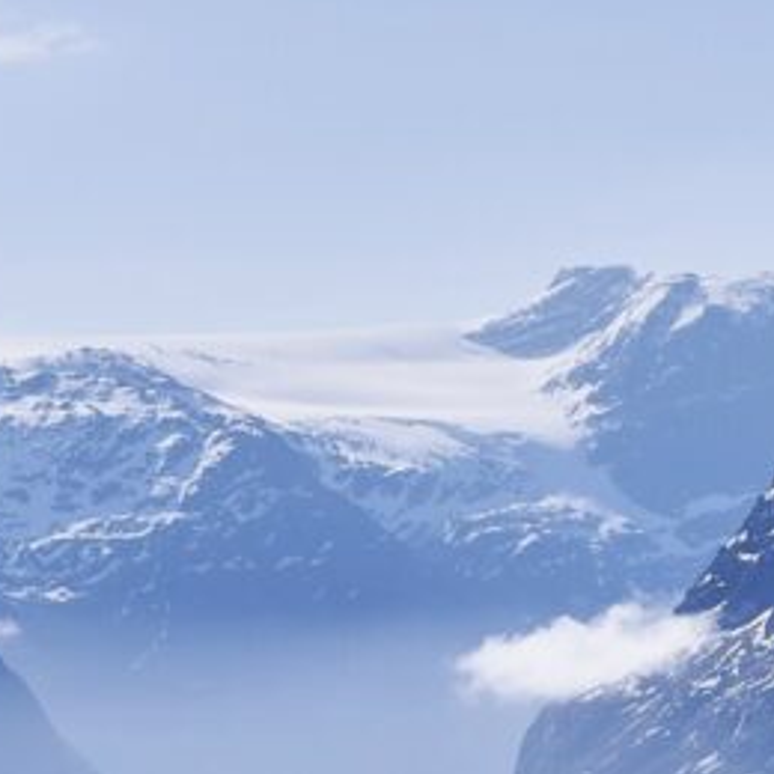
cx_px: -479
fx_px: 7484
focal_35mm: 296
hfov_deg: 5.8
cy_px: 1140
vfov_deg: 5.9
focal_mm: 30.5
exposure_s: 1/250
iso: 100
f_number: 10
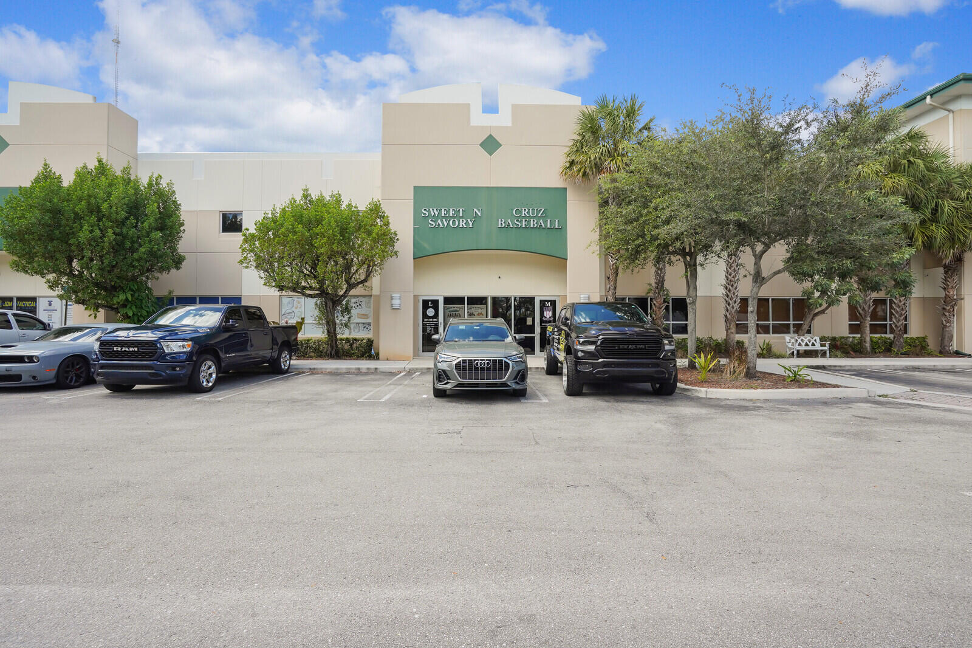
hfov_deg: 96.7
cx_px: 486
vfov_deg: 73.7
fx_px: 432
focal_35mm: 16
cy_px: 324
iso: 800
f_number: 8
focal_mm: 16
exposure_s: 1/500
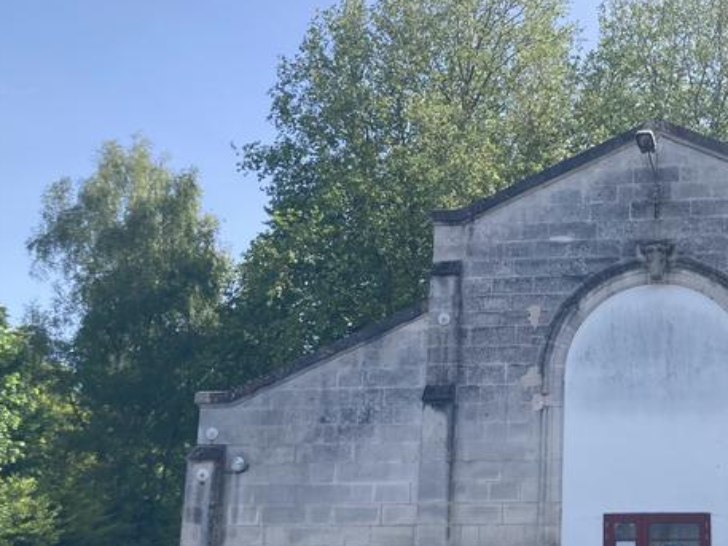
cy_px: 368
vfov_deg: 29.5
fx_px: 1031
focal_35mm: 49
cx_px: 626
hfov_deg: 36.9
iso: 20
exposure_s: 1/1171
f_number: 1.8
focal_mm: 3.99
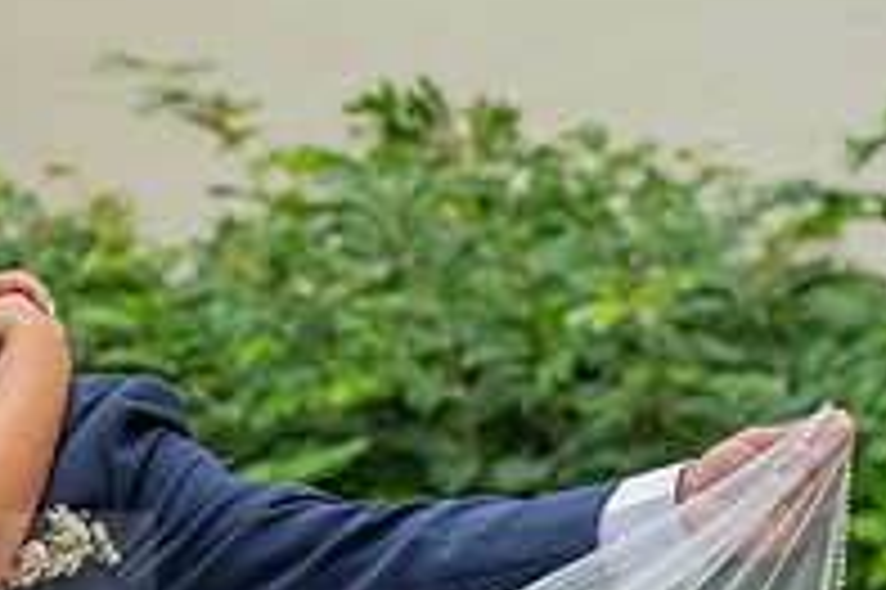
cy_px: 619
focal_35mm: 259
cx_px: -225
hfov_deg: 7.9
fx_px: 6369
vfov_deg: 5.3
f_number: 5
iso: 250
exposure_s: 1/250
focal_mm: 88
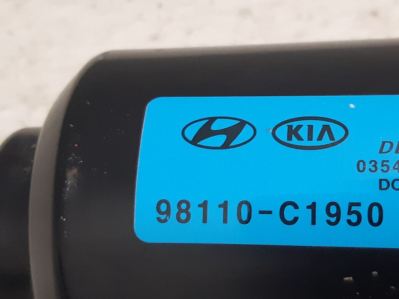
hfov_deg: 45.2
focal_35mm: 41
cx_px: 259
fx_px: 473
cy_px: 177
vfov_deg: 35.0
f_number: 1.7
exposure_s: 1/33
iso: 200
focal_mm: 3.93
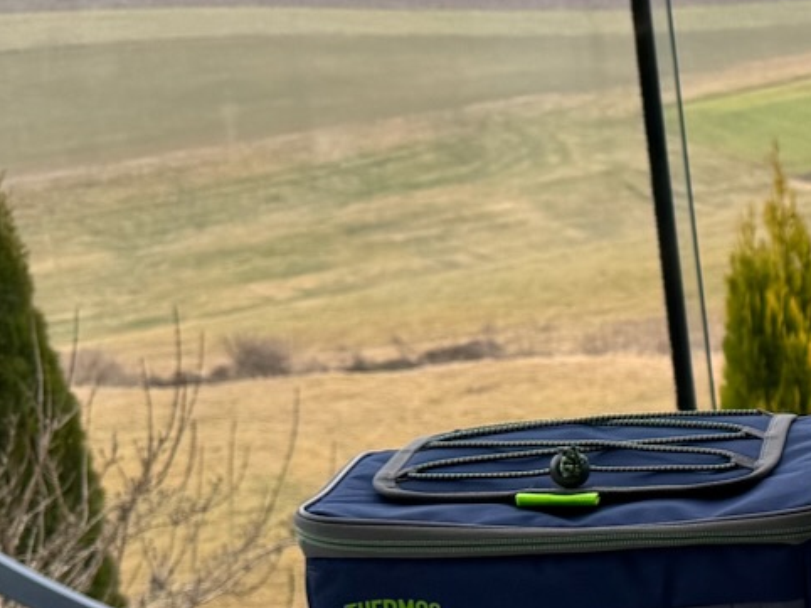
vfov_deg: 14.3
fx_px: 2389
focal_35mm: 102
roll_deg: +1.9
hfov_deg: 15.7
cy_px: 566
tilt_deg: -11.9
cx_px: 1558
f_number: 1.78
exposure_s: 1/283
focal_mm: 6.76
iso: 80
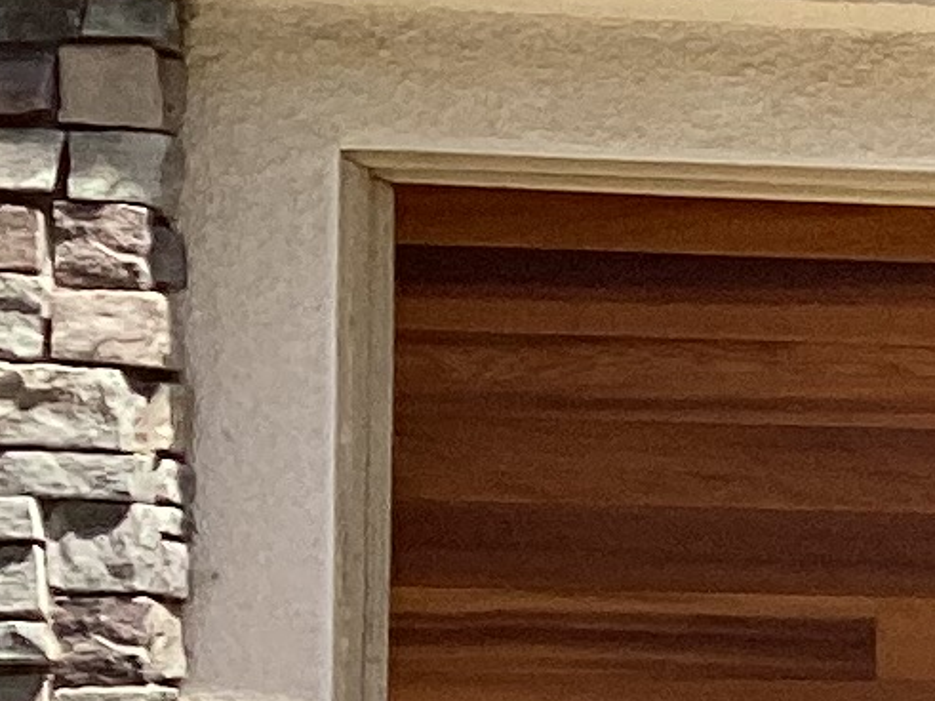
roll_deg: -2.2
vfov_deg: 7.2
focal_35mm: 206
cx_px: 2999
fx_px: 5563
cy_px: 813
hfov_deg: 8.0
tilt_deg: -1.1
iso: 25
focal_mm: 3.3
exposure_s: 1/1101
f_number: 2.4
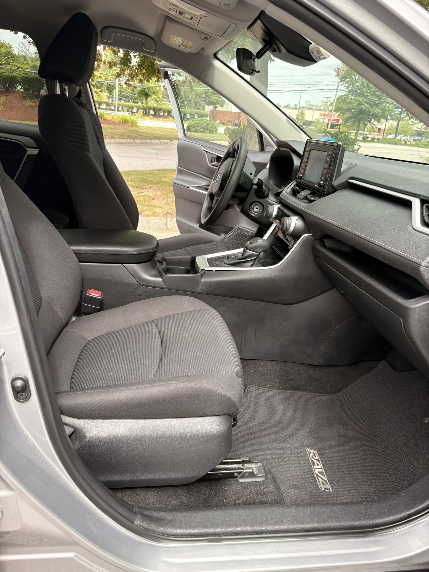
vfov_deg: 67.3
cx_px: 214
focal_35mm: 26
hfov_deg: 53.1
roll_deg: -5.9
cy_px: 286
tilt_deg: -18.7
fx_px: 430
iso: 64
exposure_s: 1/456
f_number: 1.6
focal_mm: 5.96
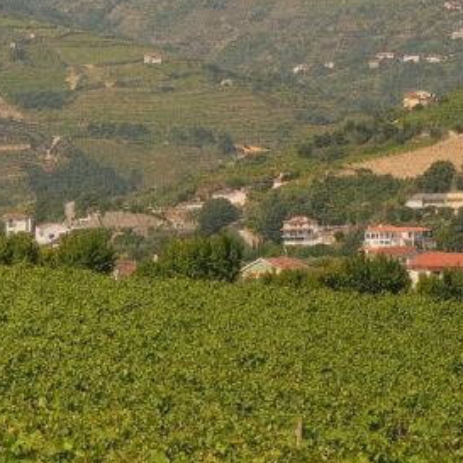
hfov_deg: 9.8
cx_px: -371
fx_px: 2557
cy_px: 209
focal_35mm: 169
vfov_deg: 10.3
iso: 640
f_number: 14
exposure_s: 1/350
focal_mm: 35
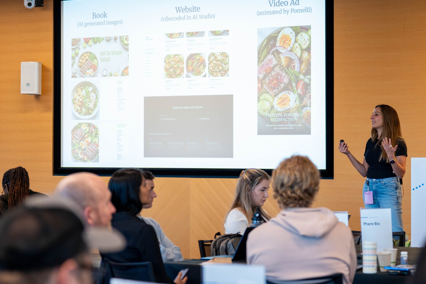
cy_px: 135
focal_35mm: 101
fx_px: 1195
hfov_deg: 20.2
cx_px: 260
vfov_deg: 13.6
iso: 1250
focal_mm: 70
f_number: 2.8
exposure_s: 1/200
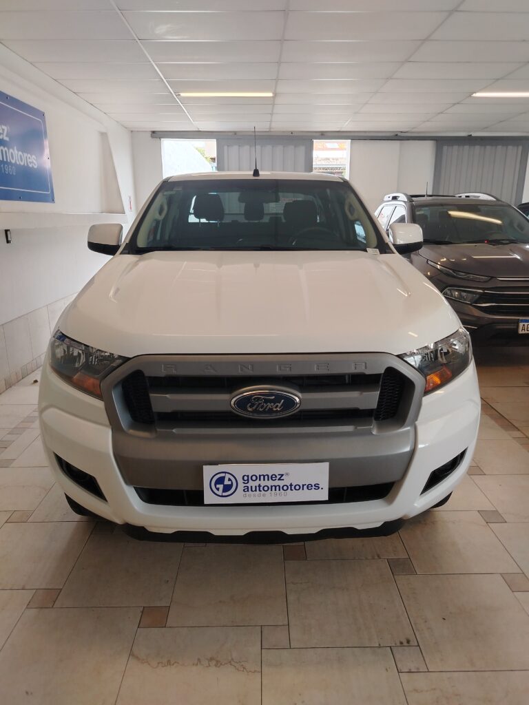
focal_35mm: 24
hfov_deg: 56.8
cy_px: 352
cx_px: 264
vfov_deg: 71.6
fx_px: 489
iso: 263
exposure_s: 1/50
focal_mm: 5.25
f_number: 1.75
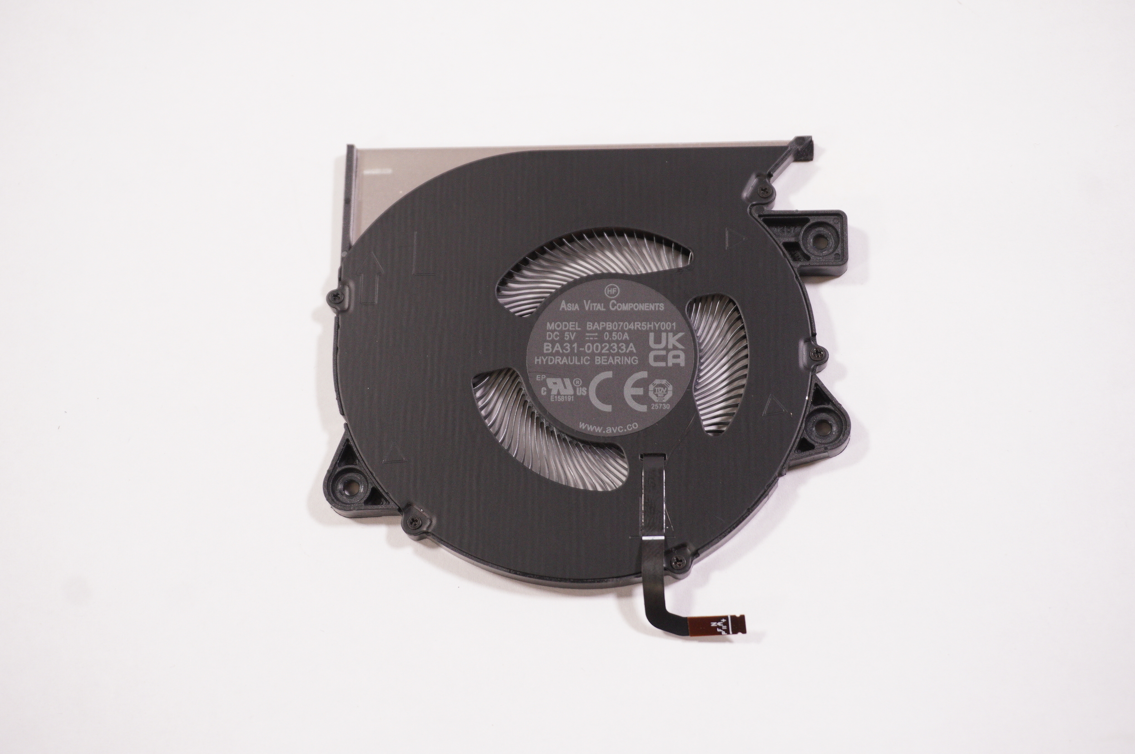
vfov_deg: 22.6
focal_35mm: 60
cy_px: 377
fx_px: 1890
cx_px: 568
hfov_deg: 33.4
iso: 800
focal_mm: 40
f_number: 5.6
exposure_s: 1/160
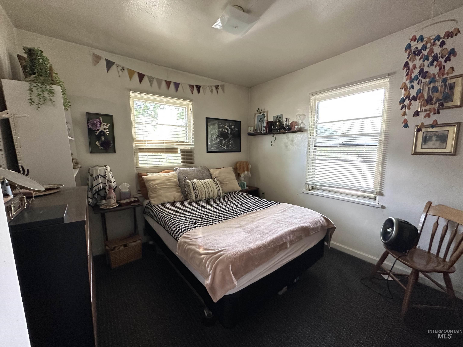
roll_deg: +0.3
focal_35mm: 14
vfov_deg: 85.7
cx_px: 232
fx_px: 187
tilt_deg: -6.5
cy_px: 174
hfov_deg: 102.1
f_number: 2.2
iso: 320
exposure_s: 1/61
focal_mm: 2.22
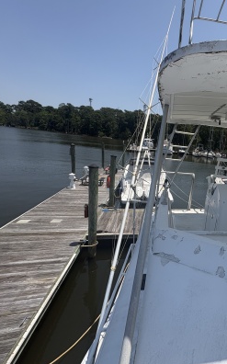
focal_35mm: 20
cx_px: 209
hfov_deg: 51.7
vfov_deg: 85.1
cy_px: 183
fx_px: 198
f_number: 2.2
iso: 50
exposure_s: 1/2494
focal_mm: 2.22
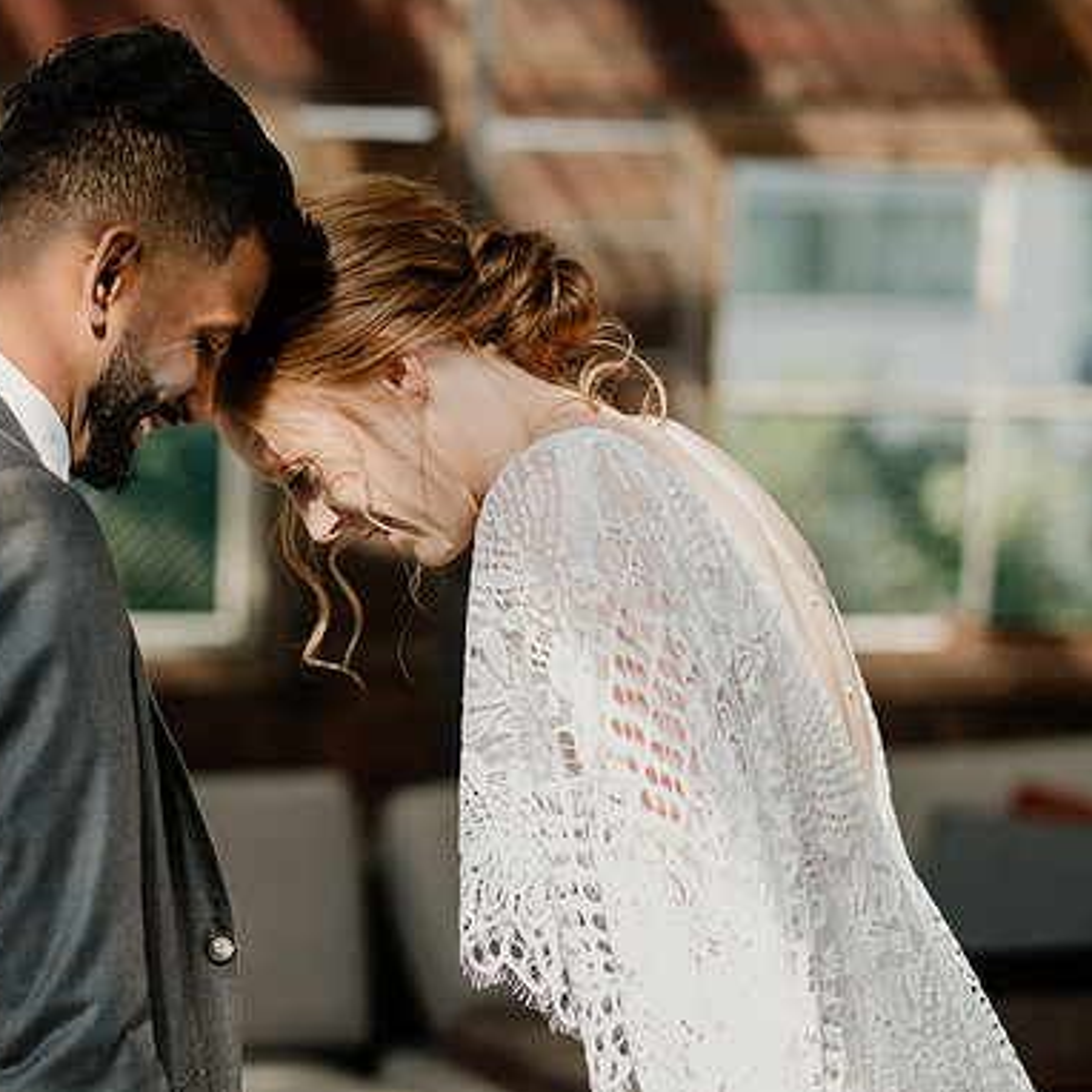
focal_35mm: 141
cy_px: 544
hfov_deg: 12.4
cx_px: 355
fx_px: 5032
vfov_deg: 12.4
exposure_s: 1/500
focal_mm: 105
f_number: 2.8
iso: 100
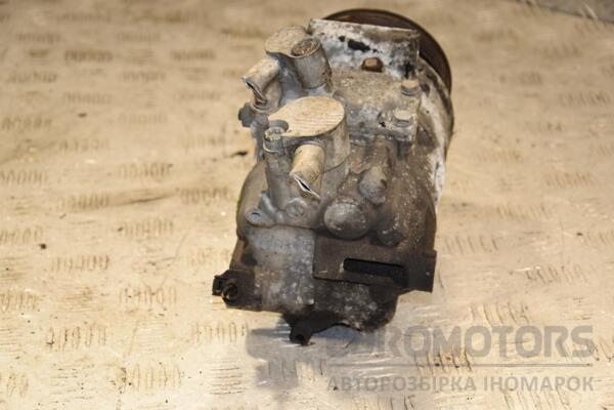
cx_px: 307
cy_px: 205
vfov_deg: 14.7
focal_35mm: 93
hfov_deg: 21.9
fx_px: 1586
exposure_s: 1/200
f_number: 6.3
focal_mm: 62
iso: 800
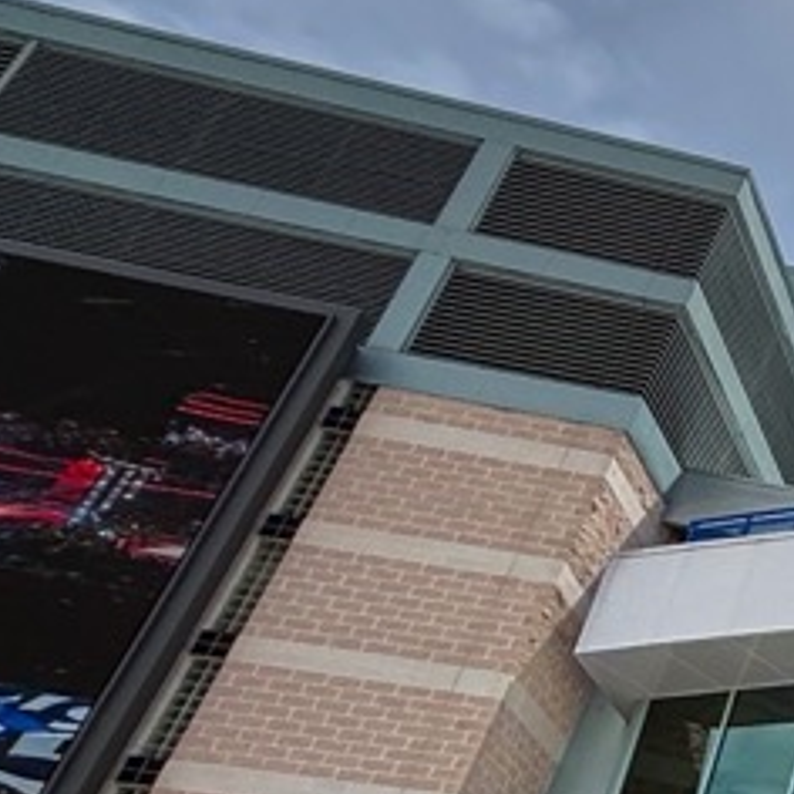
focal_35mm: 63
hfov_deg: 15.1
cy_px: 821
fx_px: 1635
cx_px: 1911
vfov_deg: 25.7
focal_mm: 2.22
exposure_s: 1/2300
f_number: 2.2
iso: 80
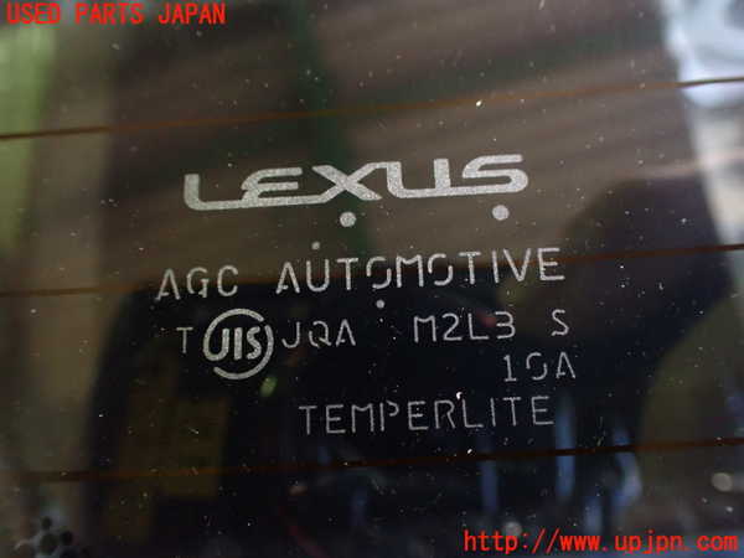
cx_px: 372
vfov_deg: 46.8
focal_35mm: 30
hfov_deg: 60.0
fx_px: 645
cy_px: 279
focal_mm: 5.4
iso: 1000
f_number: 2.3
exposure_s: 1/30
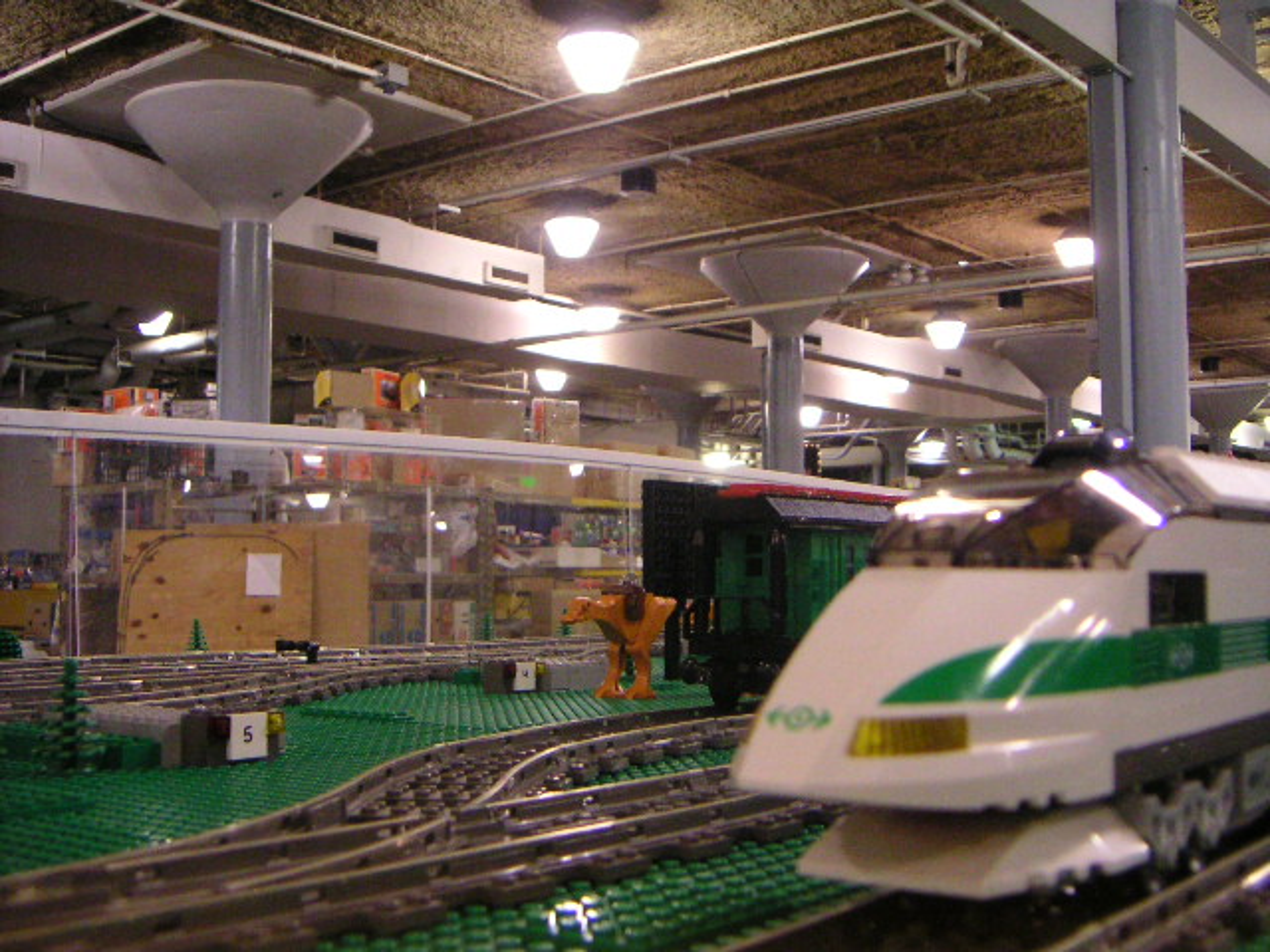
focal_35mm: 40
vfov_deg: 36.0
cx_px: 635
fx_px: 1468
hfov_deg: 46.8
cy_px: 476
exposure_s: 1/45
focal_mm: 5.3
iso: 400
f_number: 2.9
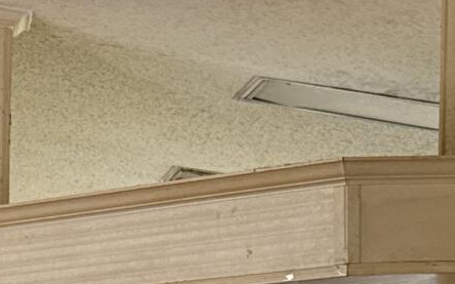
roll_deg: -0.1
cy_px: 556
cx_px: -248
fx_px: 2132
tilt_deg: -1.5
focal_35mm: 172
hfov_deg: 11.6
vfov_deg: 7.3
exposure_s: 1/121
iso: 160
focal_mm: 6.76
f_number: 1.78
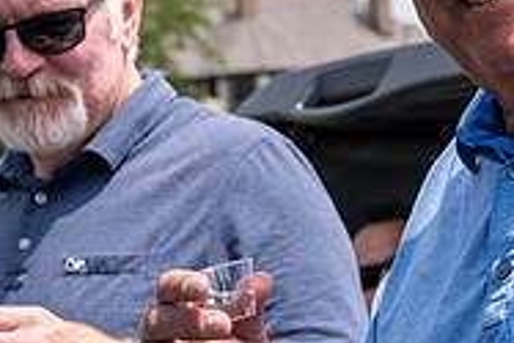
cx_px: 443
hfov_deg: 14.5
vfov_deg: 9.8
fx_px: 2000
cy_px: 62
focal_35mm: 140
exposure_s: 1/1600
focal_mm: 45
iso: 250
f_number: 5
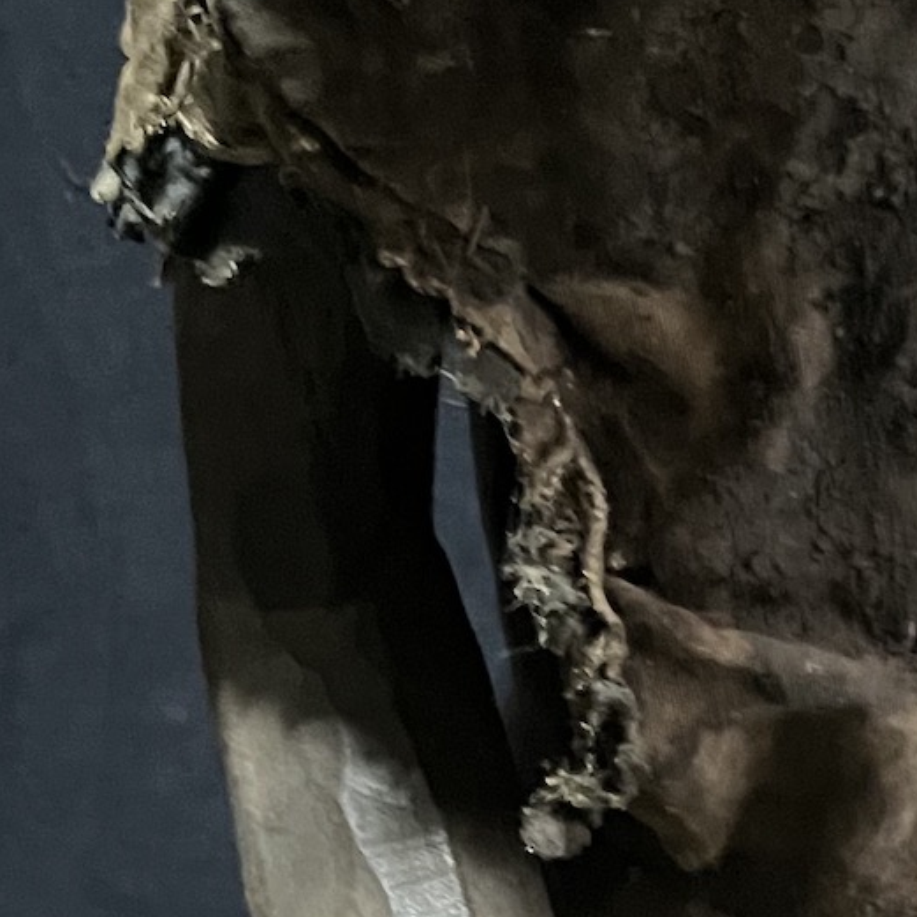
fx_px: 2907
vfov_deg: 17.0
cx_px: 901
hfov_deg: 17.5
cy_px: 1139
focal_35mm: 97
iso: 1600
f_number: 1.6
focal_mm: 5.1
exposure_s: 1/15
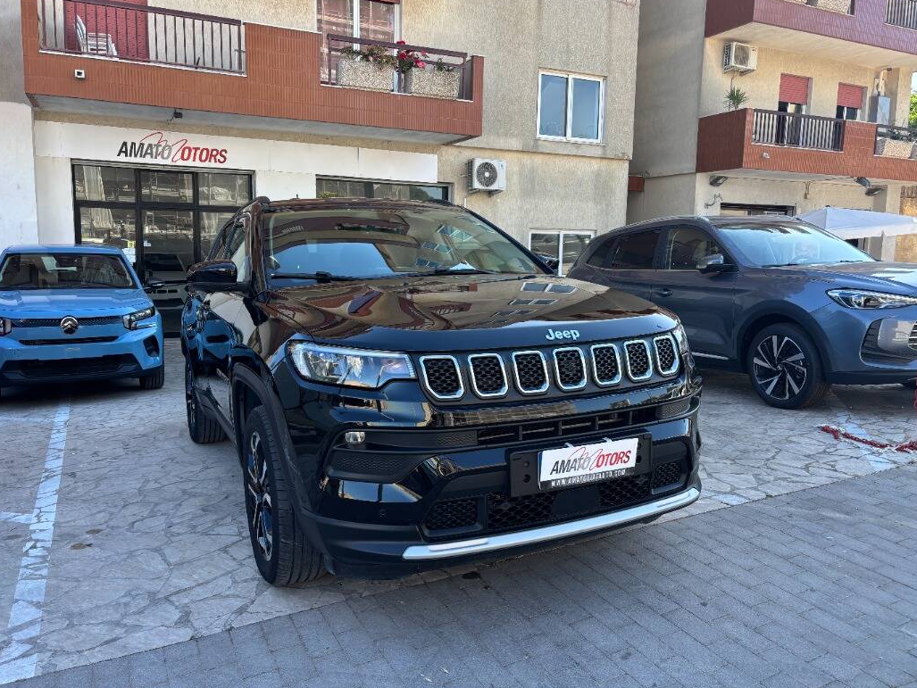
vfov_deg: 51.4
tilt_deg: -7.2
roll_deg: -1.1
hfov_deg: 65.3
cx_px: 457
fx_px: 715
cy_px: 334
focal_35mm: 27
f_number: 1.6
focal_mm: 5.96
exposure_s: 1/388
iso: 50
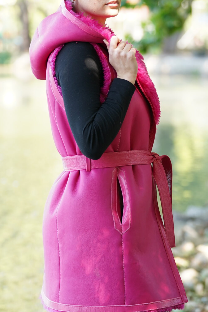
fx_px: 1283
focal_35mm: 148
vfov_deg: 13.9
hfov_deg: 9.3
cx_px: 124
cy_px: 141
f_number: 2.8
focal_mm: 86
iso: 400
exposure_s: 1/320
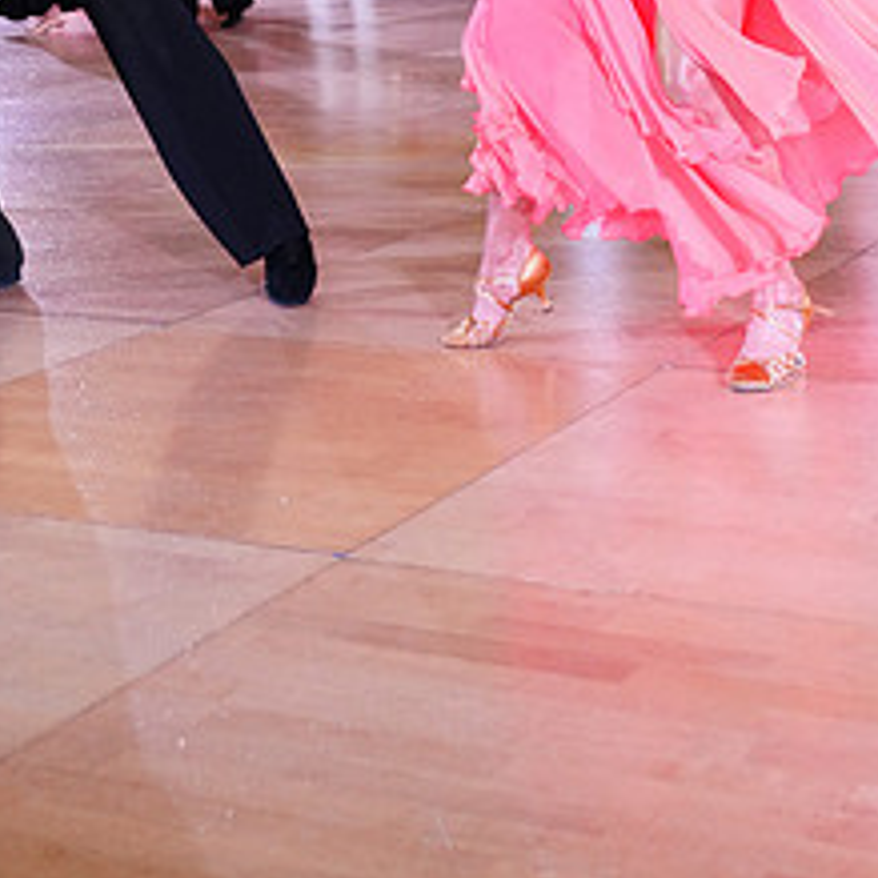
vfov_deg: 21.8
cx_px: 403
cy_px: -233
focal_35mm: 72
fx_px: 2066
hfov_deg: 24.0
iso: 2500
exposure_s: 1/250
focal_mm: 32
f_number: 4.5
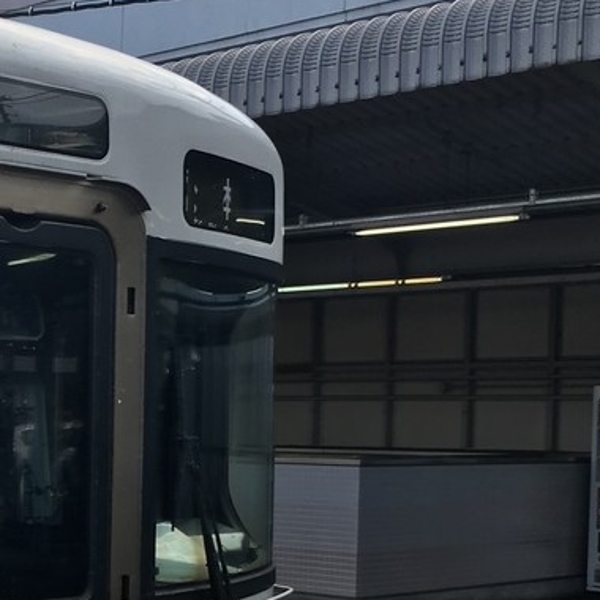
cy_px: 545
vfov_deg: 20.9
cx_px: -9
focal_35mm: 81
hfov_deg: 20.7
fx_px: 1588
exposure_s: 1/785
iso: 25
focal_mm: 4.15
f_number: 2.2
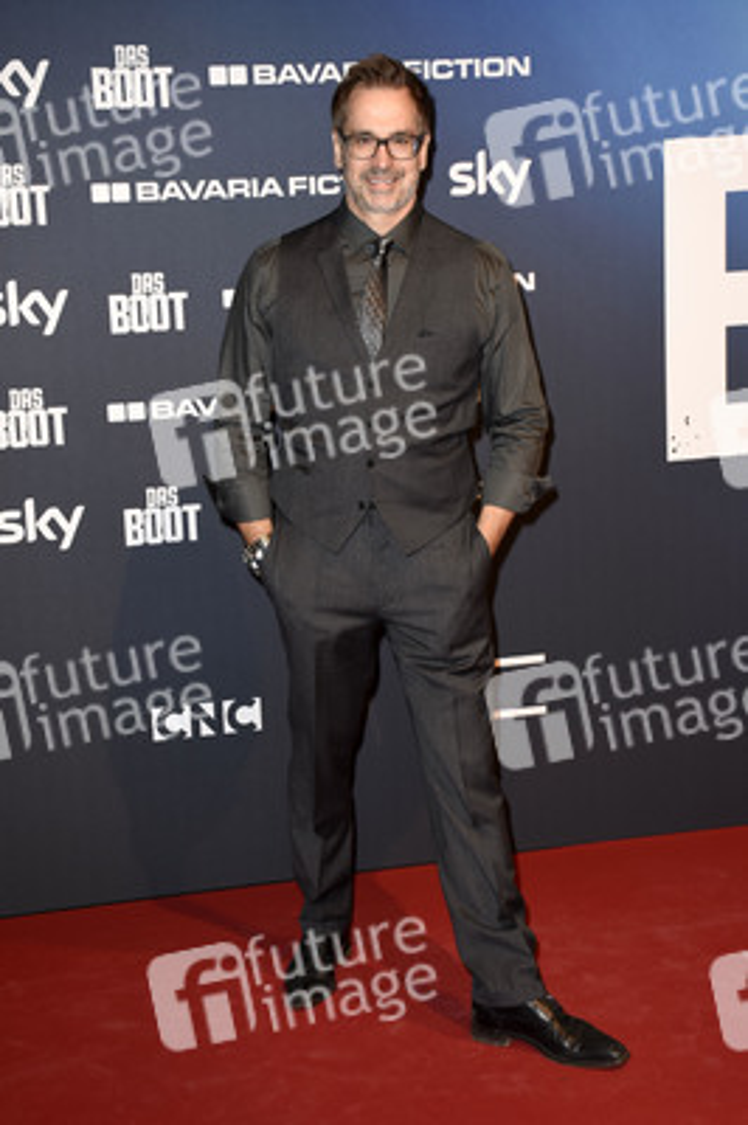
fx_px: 1779
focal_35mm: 57
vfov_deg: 35.1
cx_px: 374
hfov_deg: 23.7
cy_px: 562
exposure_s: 1/160
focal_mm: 38
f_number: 6.3
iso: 500
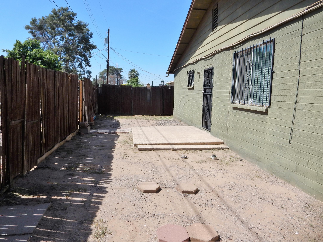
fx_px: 233
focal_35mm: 25
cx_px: 162
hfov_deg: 69.4
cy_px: 121
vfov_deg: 54.9
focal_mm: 4.5
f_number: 3.7
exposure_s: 1/1250
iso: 125
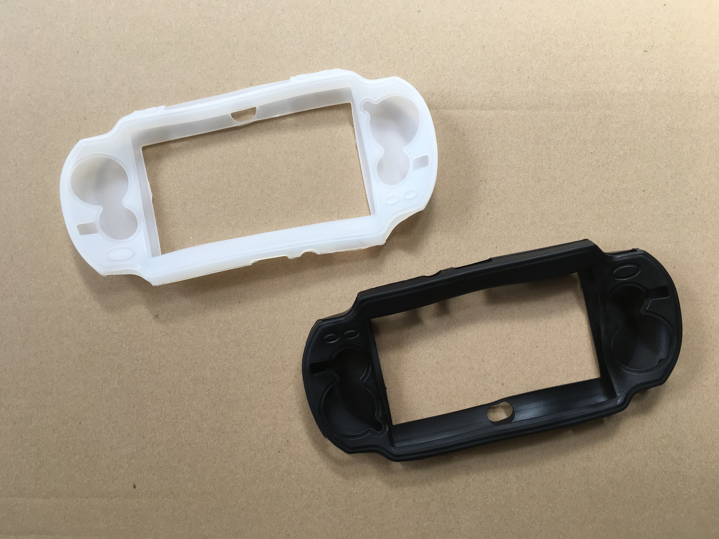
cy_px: 270
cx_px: 360
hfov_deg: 61.7
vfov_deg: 48.2
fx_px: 602
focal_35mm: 29
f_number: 2.2
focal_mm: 4.15
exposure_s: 1/60
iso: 25
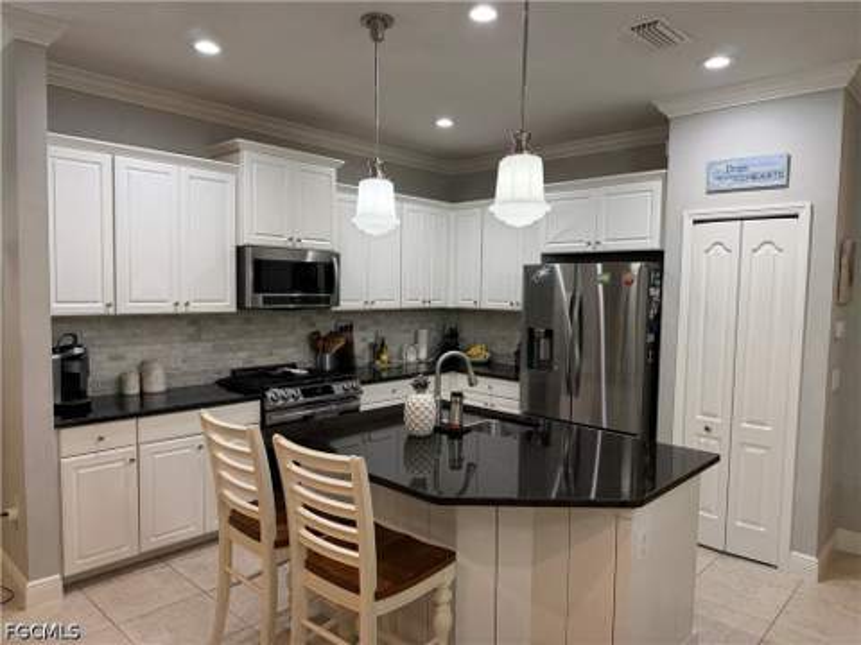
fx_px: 597
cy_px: 322
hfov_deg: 71.6
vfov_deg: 56.8
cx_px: 430
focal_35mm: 24
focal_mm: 6.76
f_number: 1.78
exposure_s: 1/120
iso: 250
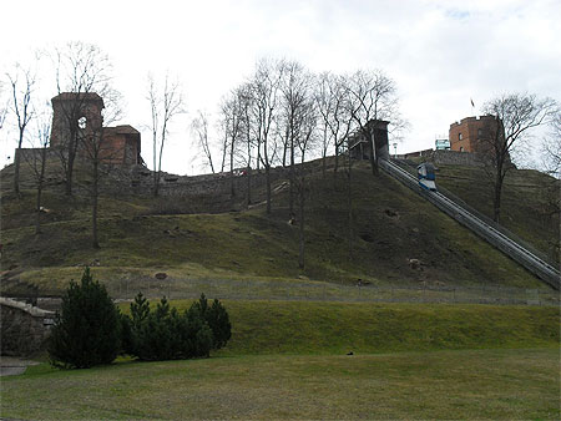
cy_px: 210
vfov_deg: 40.7
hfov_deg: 52.6
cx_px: 280
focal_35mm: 35
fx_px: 568
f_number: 8.4
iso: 100
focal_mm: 6.3
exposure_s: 1/180
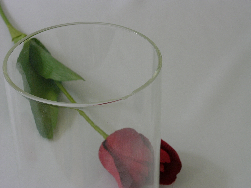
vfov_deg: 16.4
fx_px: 653
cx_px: 126
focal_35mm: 90
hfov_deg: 21.8
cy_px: 94
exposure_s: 1/6
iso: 100
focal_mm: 22.5
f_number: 9
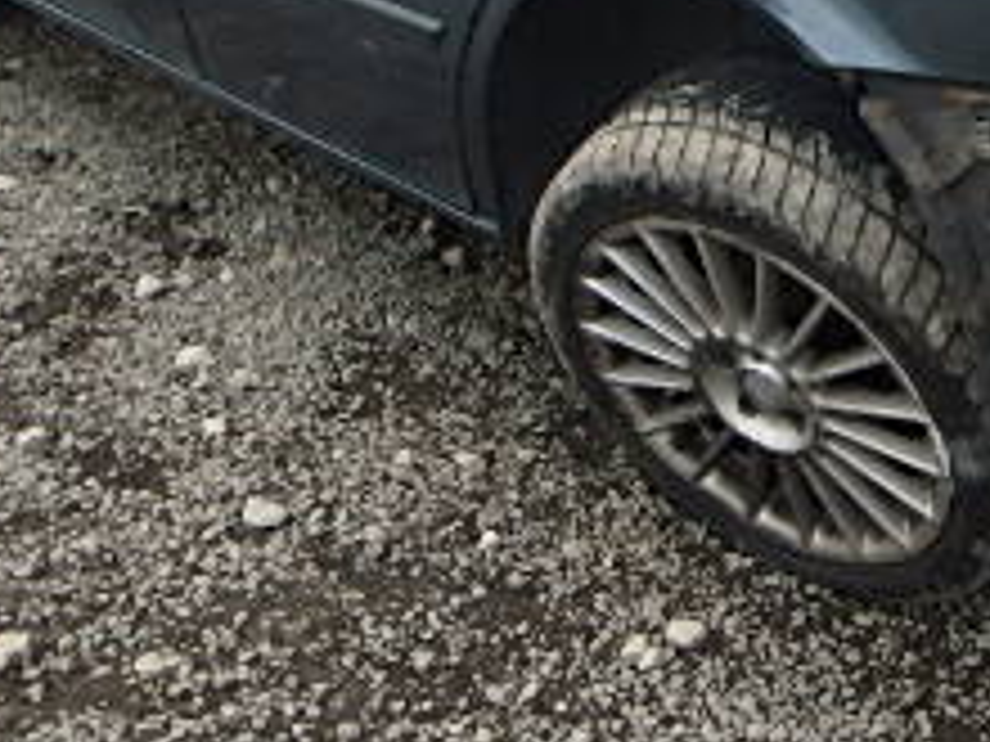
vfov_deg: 22.9
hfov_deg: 30.0
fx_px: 1745
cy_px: -27
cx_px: 940
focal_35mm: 61
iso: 125
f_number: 3.5
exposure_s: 1/400
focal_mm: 3.7
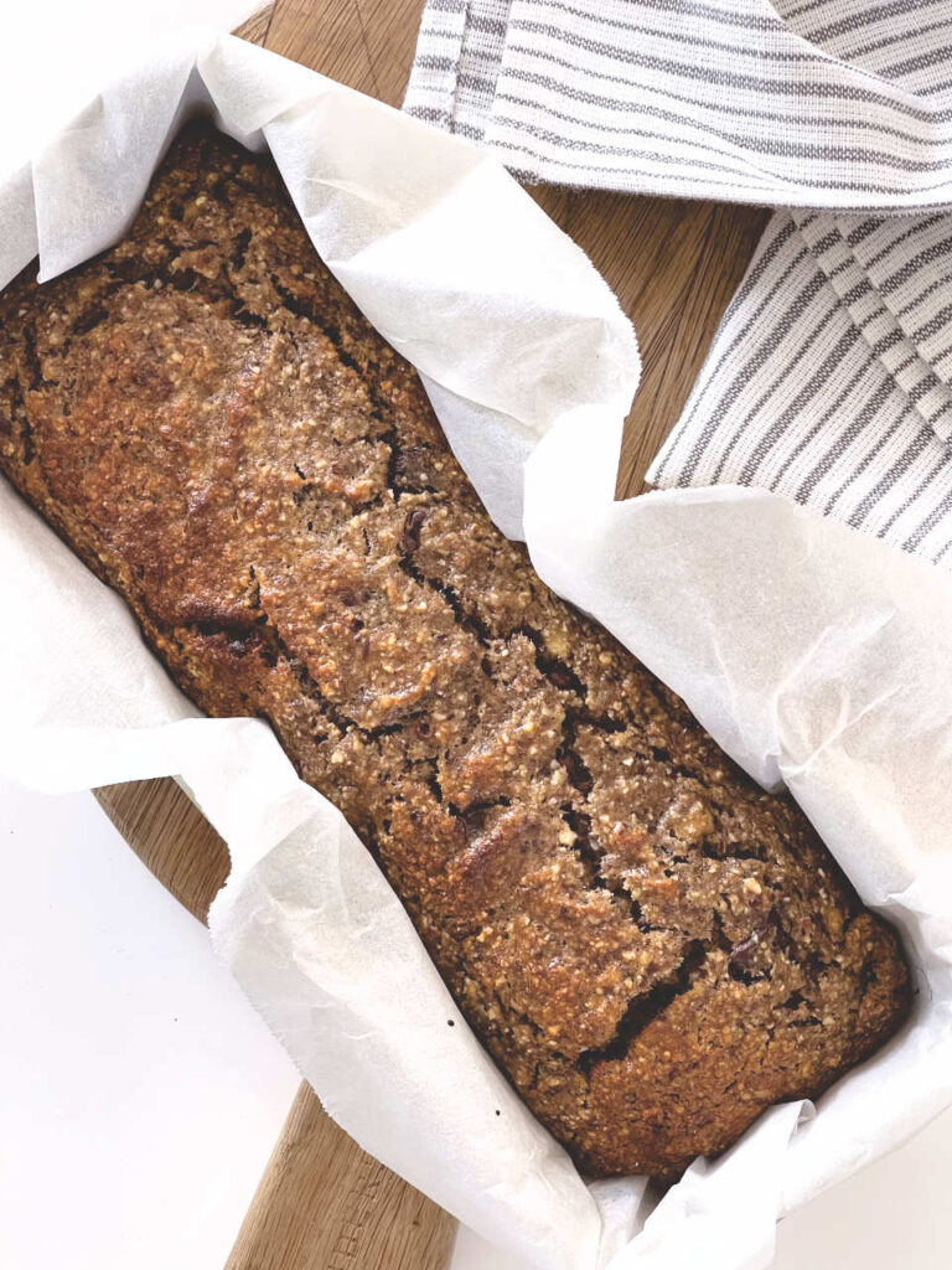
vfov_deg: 30.3
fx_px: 2347
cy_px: 635
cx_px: 476
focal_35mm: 64
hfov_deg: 22.9
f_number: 2.2
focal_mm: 7.5
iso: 80
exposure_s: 1/99
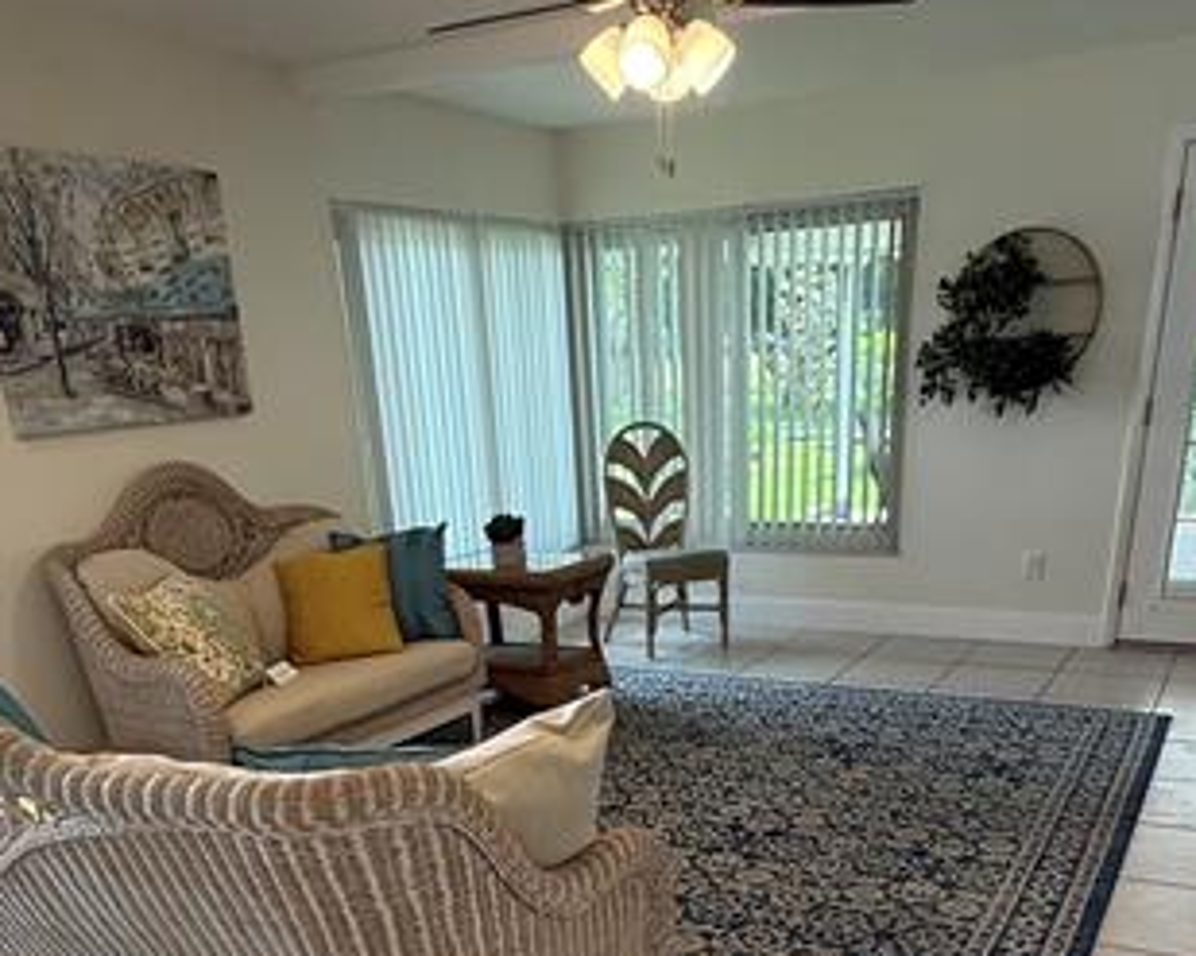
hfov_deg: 52.8
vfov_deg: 38.5
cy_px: 952
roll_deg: +1.5
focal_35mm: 34
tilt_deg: -24.7
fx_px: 1203
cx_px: 619
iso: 125
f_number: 2.2
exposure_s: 1/120
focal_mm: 2.22
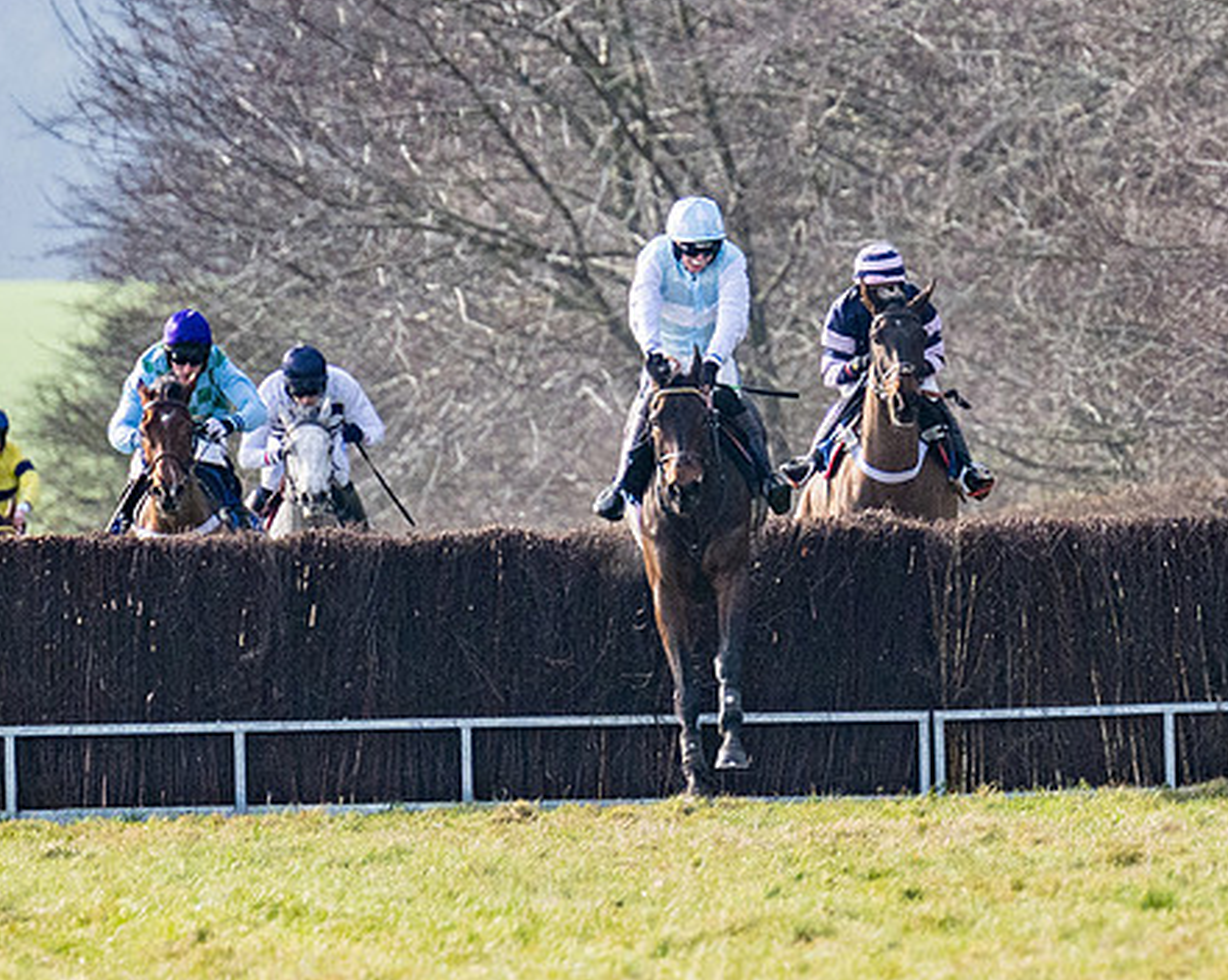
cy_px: 84
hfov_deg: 2.0
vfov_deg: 1.6
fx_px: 35731
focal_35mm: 984
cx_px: 1159
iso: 400
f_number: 4
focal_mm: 250
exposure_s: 1/2500
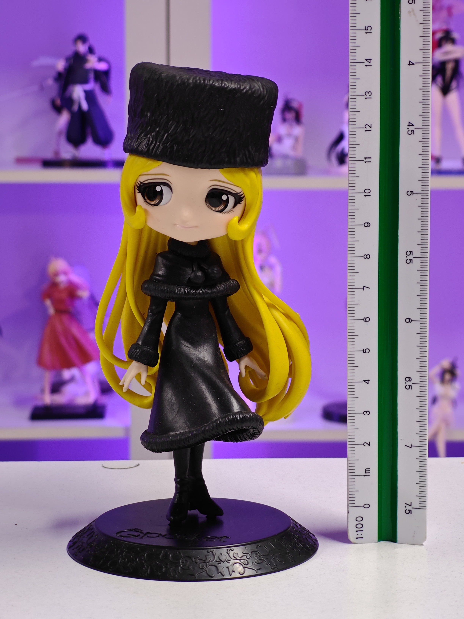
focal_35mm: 80
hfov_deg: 18.4
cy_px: 310
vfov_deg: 24.4
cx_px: 232
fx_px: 1430
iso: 400
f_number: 2.4
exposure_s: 1/18.4
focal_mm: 7.48
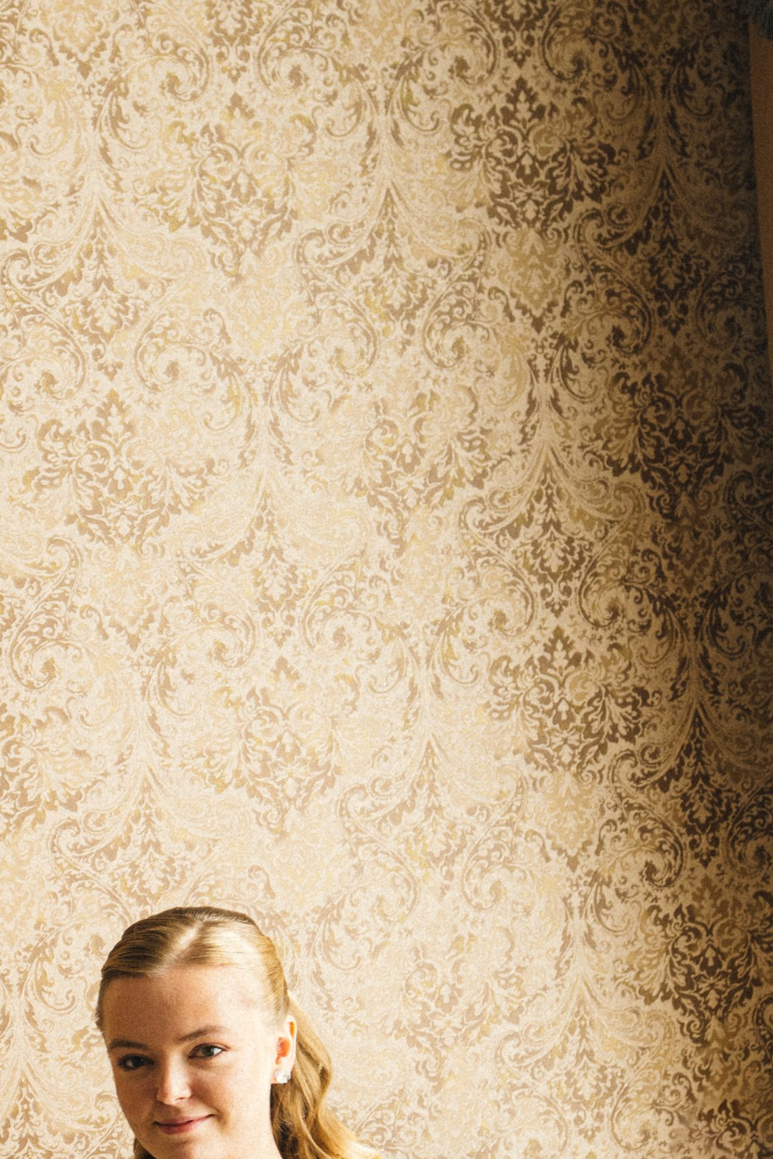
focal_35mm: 94
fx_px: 3028
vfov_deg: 21.4
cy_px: 947
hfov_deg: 14.1
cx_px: -157
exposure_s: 1/320
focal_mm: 35
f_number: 3.5
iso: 500
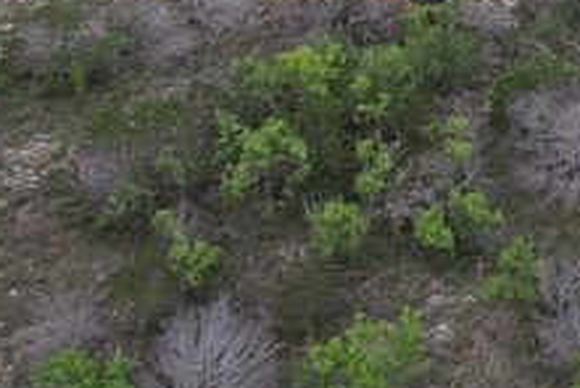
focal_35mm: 64
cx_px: 598
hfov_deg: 29.1
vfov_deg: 19.2
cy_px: -152
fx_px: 1032
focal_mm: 8.38
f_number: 2.8
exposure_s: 1/2000
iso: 150
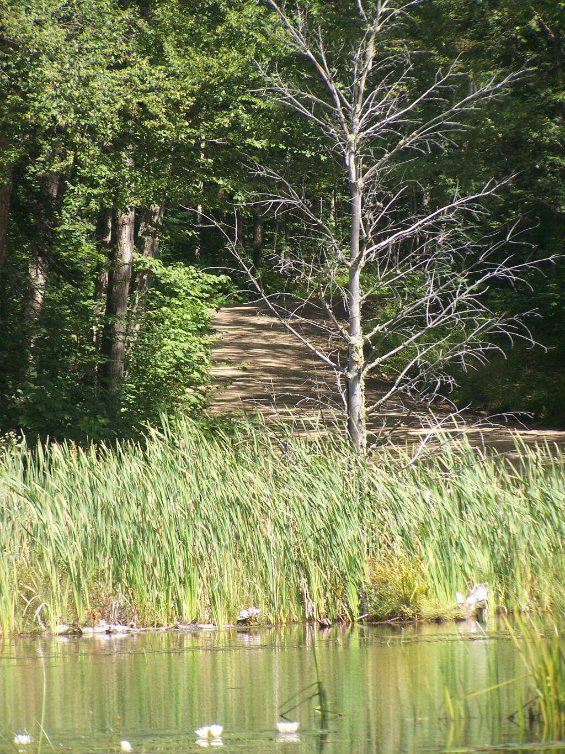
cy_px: 377
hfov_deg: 6.2
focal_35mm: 238
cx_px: 282
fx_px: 5179
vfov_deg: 8.3
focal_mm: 39.5
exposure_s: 1/500
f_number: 3.3
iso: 100
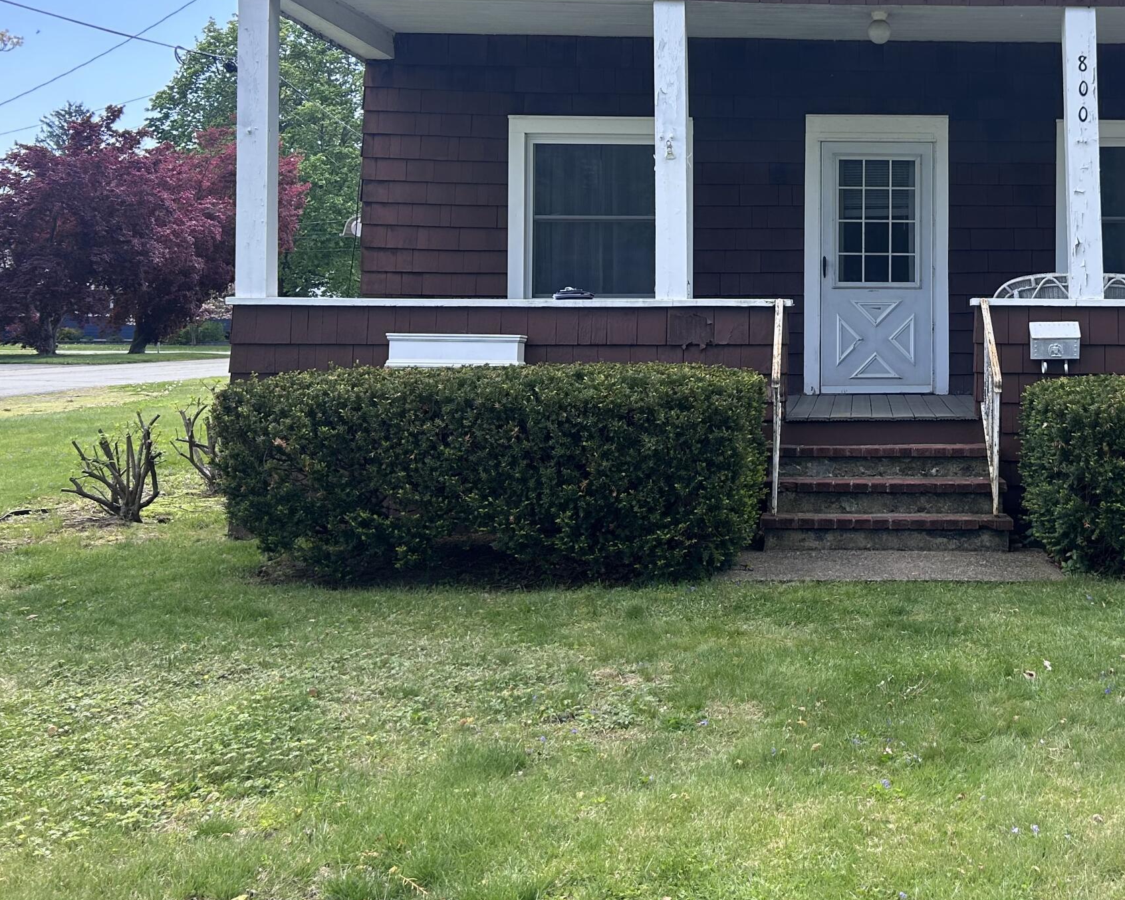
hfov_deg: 39.2
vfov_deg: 33.0
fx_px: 1498
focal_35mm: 45
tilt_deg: +1.1
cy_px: 273
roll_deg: -0.3
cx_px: 932
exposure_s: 1/873
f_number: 1.5
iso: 50
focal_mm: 5.7
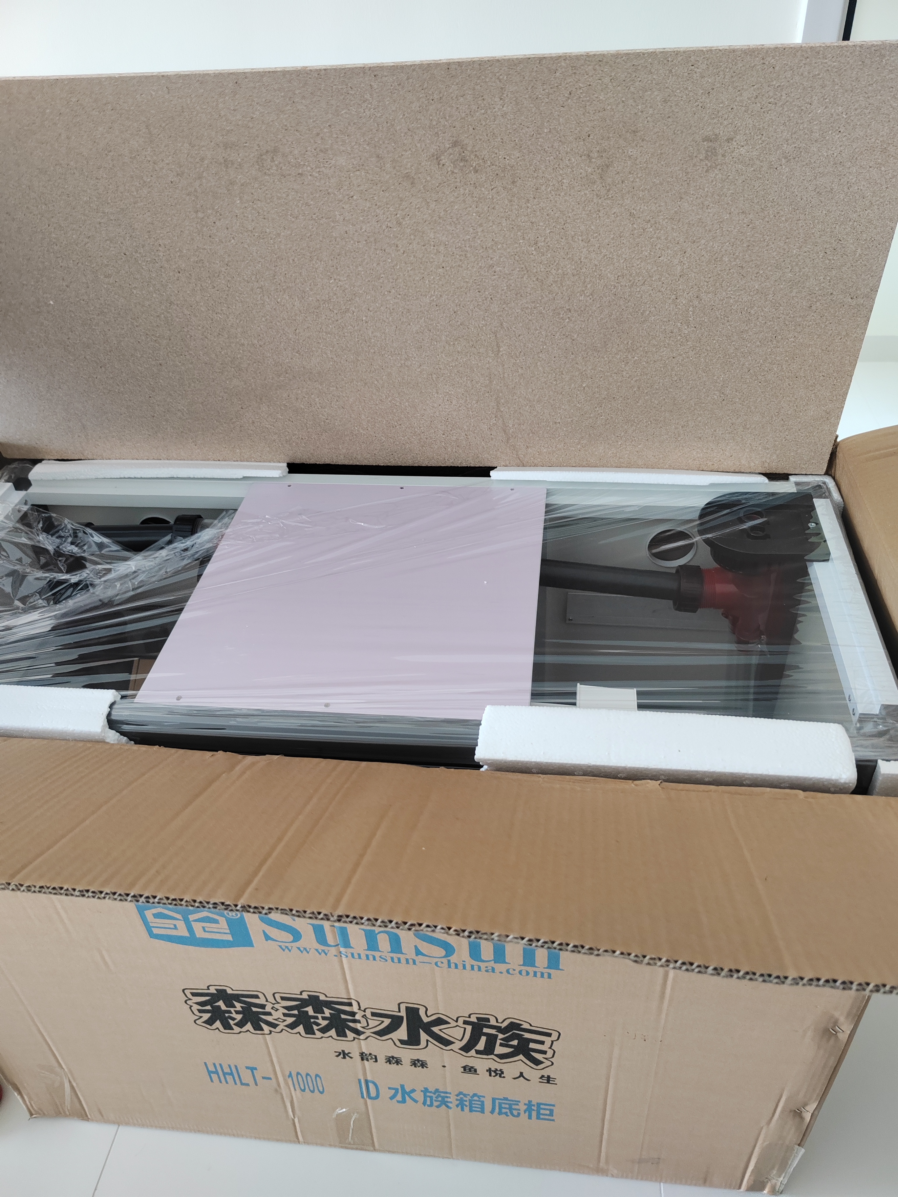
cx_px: 449
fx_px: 934
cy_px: 598
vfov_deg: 65.3
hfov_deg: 51.4
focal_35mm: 27
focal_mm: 6.14
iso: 2000
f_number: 1.8
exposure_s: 1/100
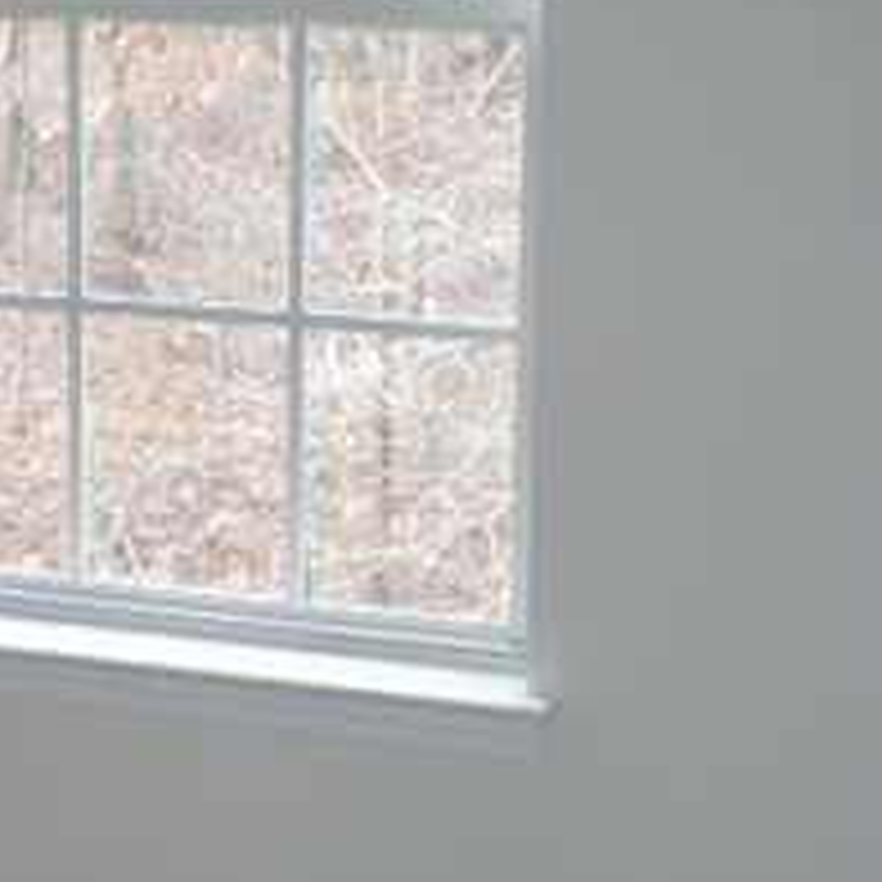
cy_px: 477
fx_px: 2912
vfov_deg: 17.2
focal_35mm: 101
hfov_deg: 16.7
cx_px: -86
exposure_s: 1/50
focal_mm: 5.8
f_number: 2.8
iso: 100
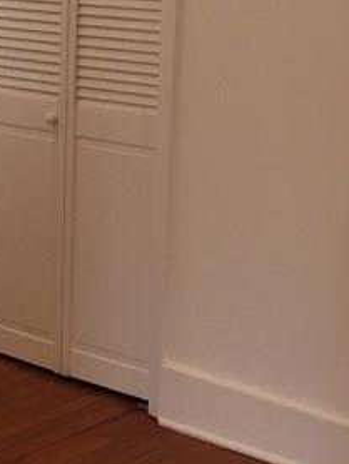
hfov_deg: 14.4
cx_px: -52
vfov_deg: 19.6
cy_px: 157
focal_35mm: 100
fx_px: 1342
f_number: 2.2
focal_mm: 4.15
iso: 40
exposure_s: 1/30
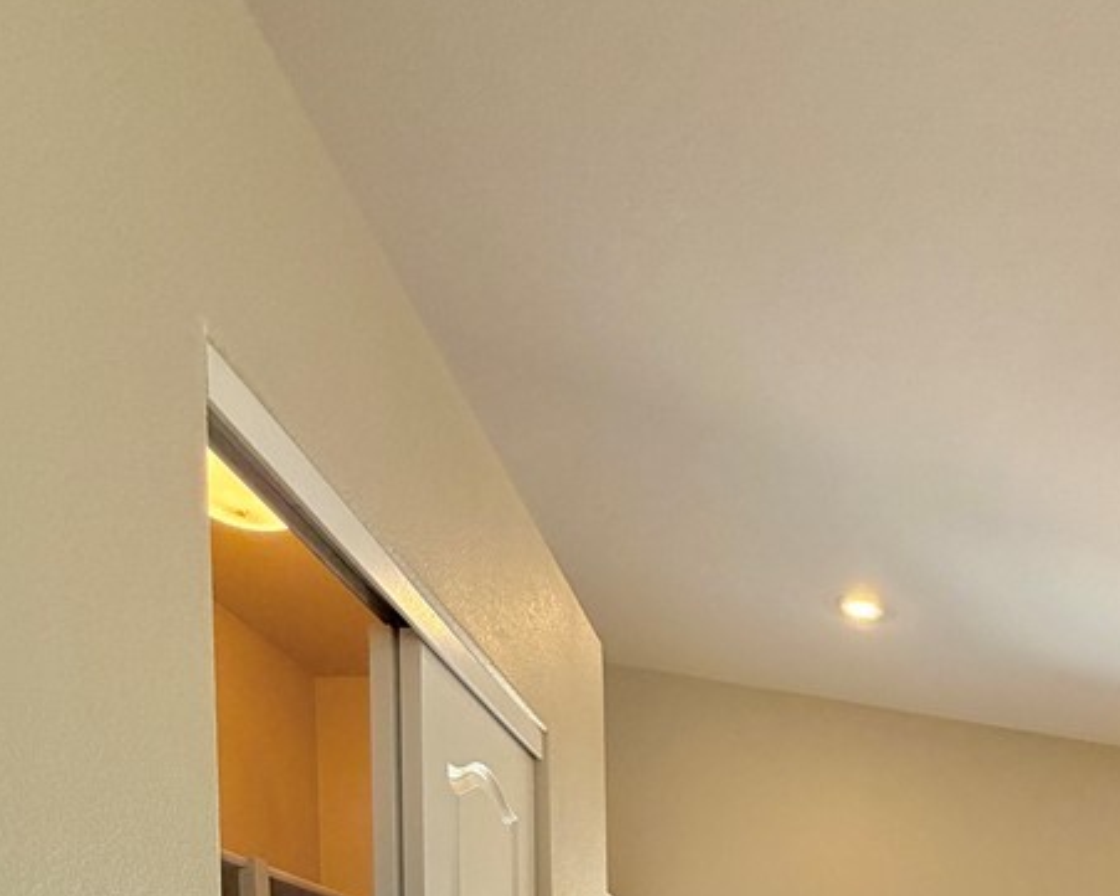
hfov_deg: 54.1
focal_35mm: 31
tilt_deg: -2.1
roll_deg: +1.5
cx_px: 859
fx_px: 1028
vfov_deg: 35.2
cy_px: 1119
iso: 250
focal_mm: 2.22
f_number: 2.2
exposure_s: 1/120
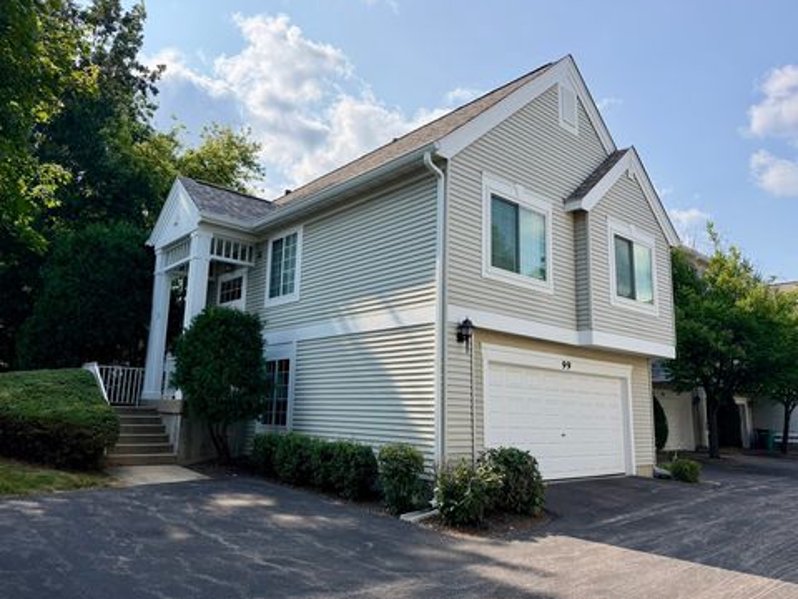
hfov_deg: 69.4
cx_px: 389
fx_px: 576
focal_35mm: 25
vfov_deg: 54.9
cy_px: 297
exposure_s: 1/4975
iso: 100
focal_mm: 6.76
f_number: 1.78
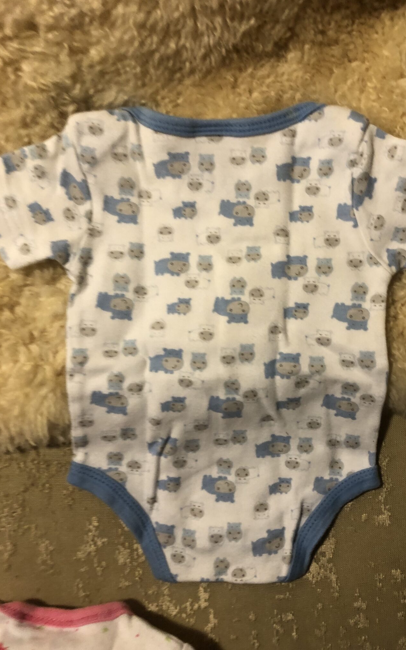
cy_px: 327
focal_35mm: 30
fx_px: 531
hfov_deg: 41.7
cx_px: 234
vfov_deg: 62.9
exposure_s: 1/15
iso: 50
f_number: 1.8
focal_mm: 3.99
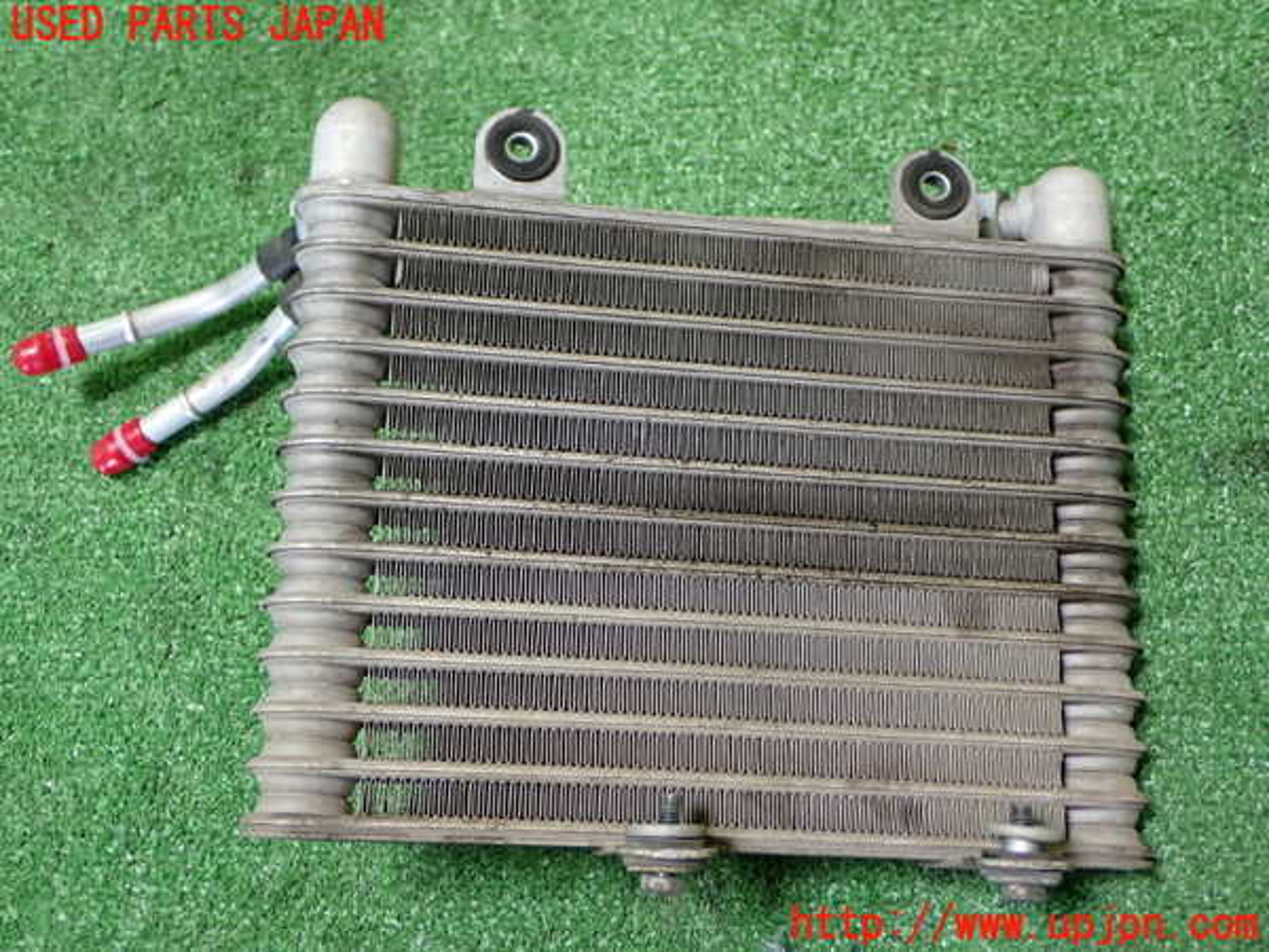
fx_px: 1613
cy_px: 476
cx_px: 634
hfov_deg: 42.9
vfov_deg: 32.9
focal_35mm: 44
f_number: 2.9
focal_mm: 7.84
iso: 320
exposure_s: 1/40
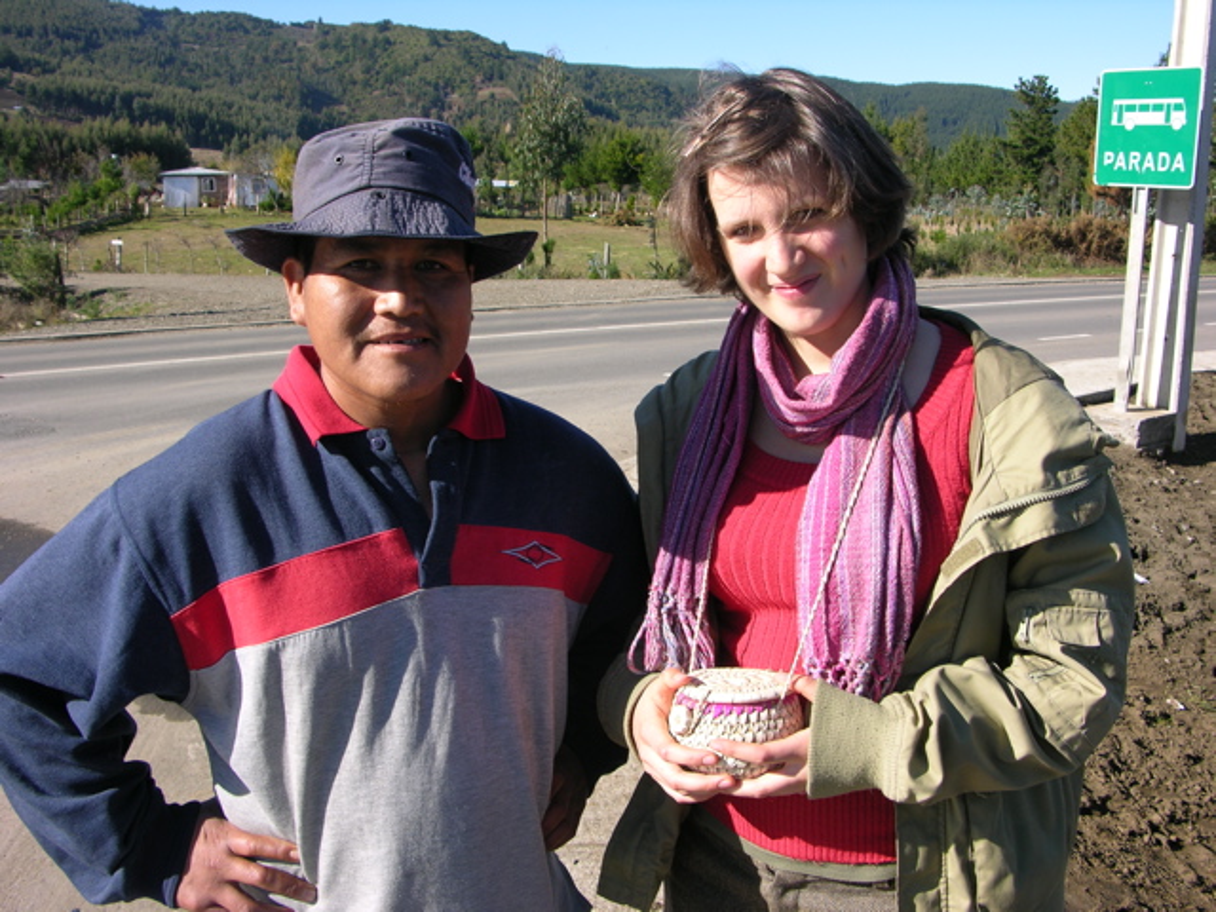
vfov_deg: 40.7
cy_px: 456
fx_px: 1229
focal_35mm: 35
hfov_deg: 52.6
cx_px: 608
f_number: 5
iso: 50
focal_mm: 8.9
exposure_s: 1/184
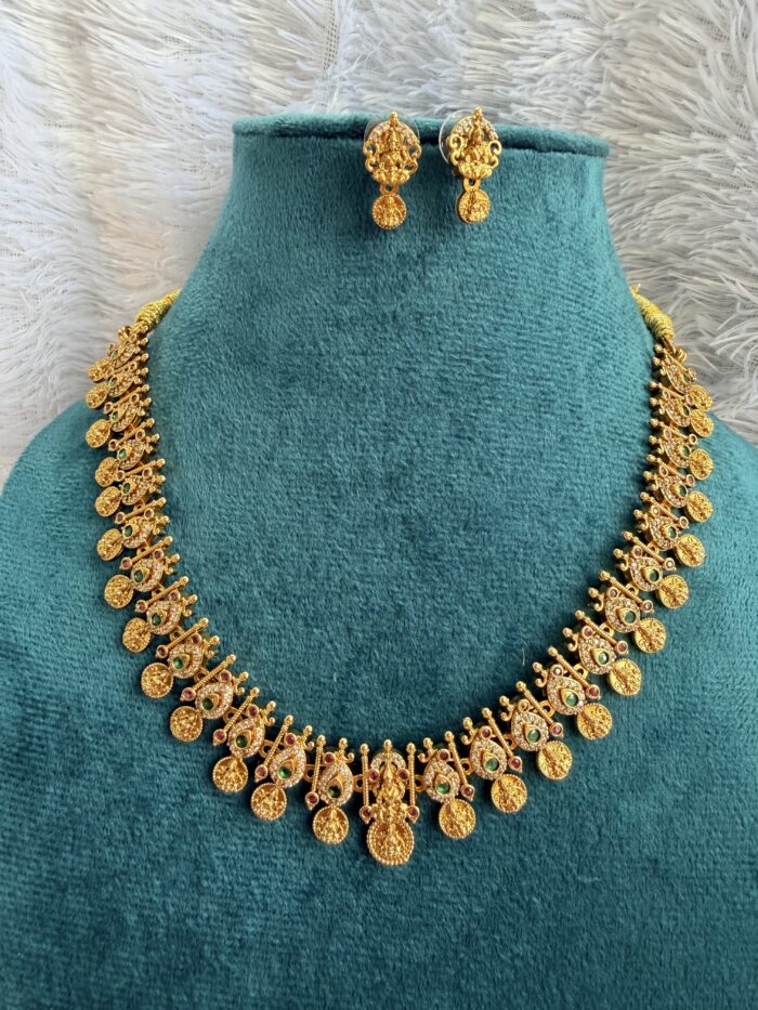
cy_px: 505
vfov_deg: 71.6
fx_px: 701
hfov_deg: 56.8
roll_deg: -0.5
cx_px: 379
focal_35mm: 24
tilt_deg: -31.6
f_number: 2.2
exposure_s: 1/121
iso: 160
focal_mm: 2.22
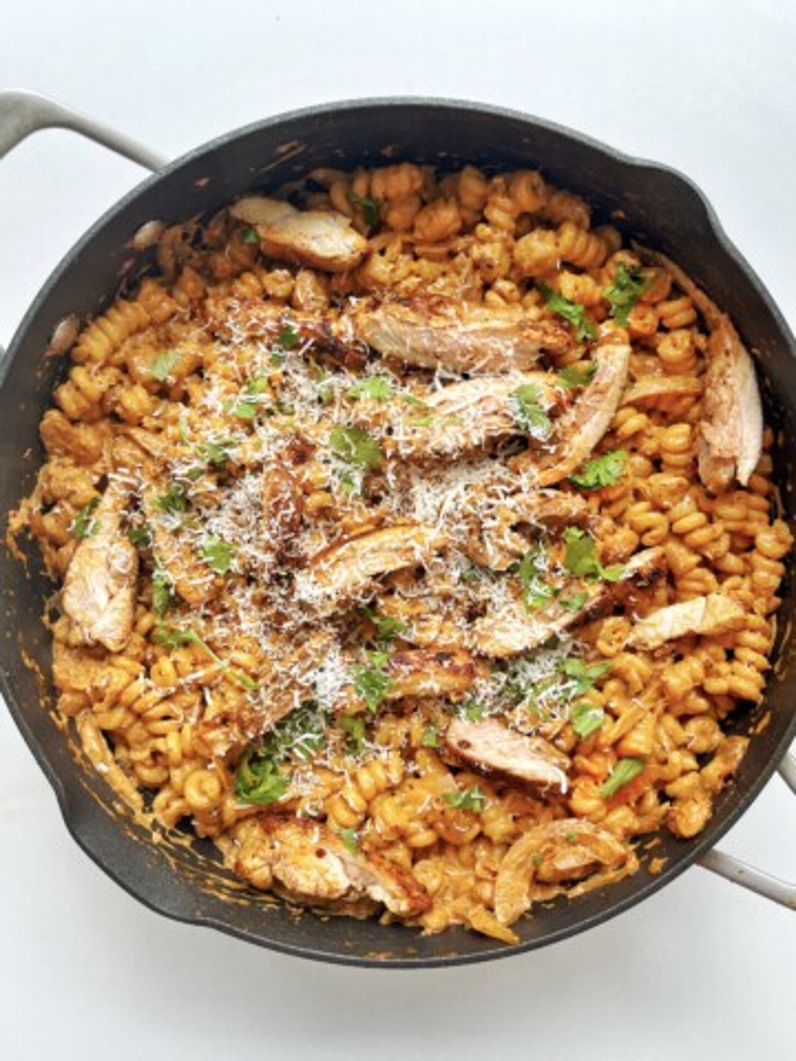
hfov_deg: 53.1
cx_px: 398
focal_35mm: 26
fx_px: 797
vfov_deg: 67.3
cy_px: 530
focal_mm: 5.1
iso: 50
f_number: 1.6
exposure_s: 1/787
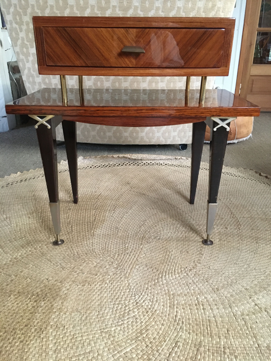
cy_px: 180
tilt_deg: -21.8
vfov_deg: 61.7
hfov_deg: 48.2
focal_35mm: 29
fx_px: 303
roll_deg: -0.7
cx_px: 136
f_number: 2.2
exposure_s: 1/17
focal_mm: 4.15
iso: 250
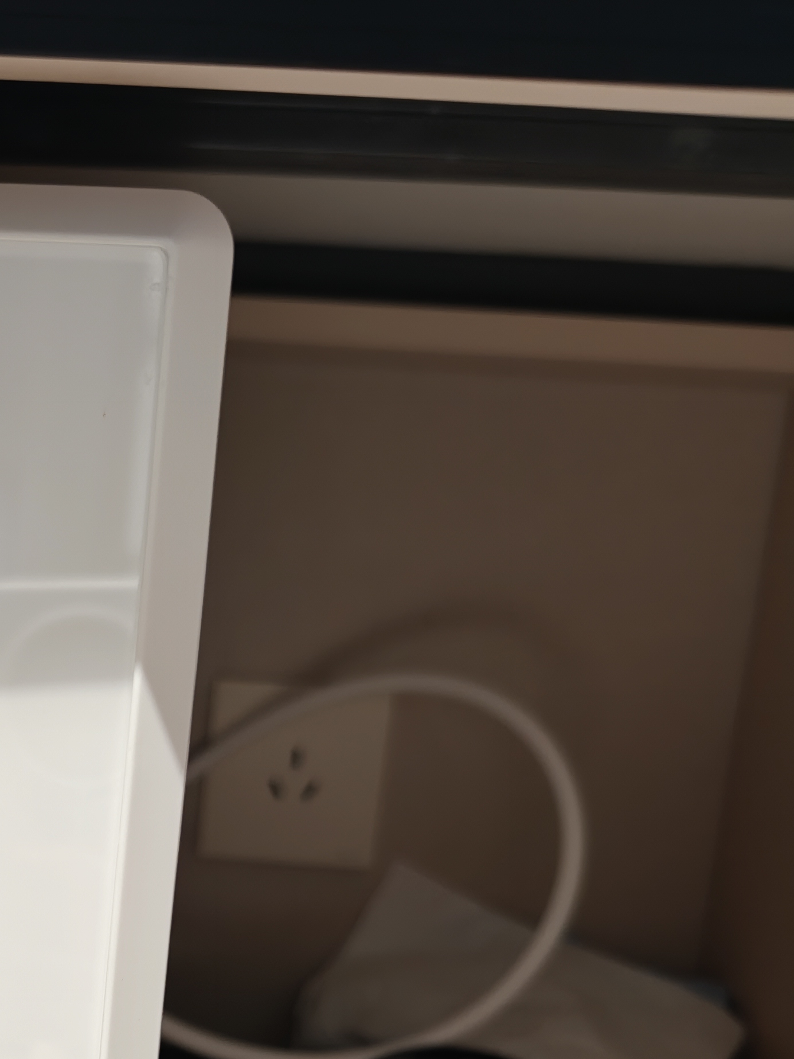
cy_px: 986
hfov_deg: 26.4
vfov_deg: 35.0
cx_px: -73
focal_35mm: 51
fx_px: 1560
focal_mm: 8.67
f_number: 1.8
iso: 1000
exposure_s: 1/50
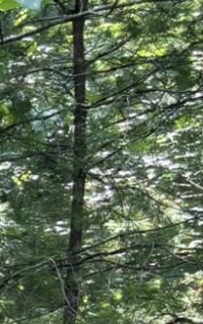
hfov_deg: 6.8
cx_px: -555
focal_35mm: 159
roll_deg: +3.0
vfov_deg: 12.2
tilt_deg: -9.4
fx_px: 1407
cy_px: 559
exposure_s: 1/121
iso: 160
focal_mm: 6.76
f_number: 1.78
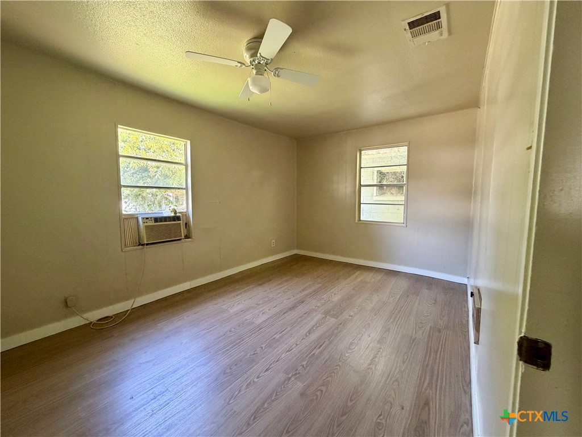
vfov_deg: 85.7
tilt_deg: -5.7
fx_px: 235
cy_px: 218
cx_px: 291
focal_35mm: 14
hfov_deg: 102.1
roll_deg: +0.5
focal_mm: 2.22
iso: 320
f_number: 2.2
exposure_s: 1/66
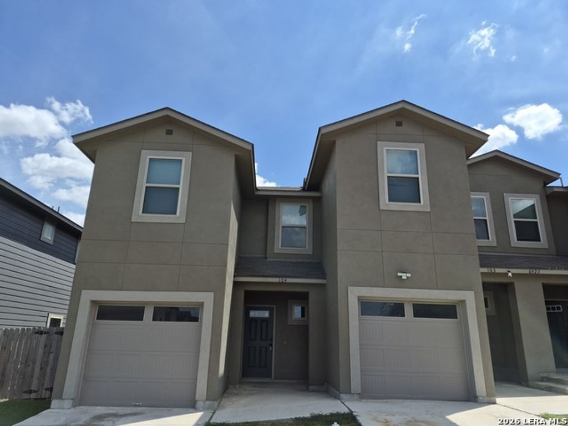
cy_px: 213
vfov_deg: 58.9
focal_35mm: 23
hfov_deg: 73.9
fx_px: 377
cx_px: 284
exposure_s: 1/6064
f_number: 1.8
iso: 80
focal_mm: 5.4
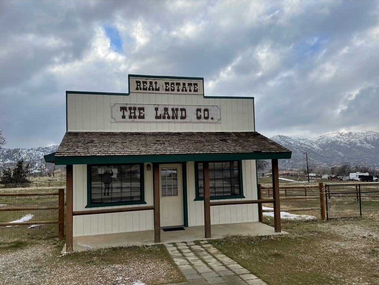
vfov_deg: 51.4
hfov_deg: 65.3
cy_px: 147
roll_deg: +2.9
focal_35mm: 27
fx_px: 296
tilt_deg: +3.5
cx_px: 190
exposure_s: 1/2398
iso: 32
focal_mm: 4.2
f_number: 1.6
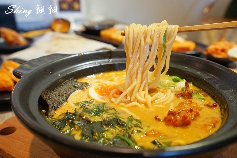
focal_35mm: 35
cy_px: 79
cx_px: 118
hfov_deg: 54.4
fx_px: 230
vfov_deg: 37.8
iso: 1250
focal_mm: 35
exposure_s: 1/50
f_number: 5.6
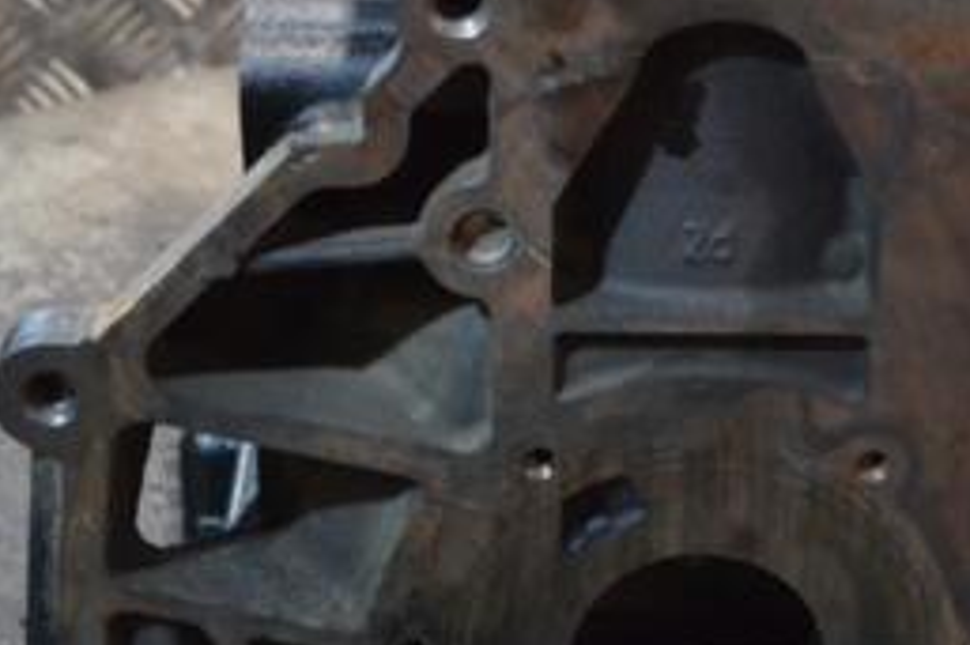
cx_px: 608
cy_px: 207
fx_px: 2639
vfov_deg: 13.9
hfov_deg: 20.8
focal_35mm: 98
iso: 3200
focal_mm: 28
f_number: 4.5
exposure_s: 1/80
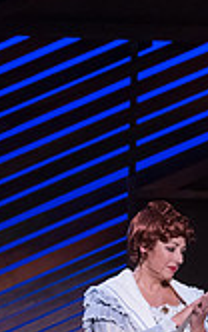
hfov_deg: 3.6
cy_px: 315
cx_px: 218
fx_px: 3287
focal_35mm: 363
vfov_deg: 5.8
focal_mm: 102
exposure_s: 1/320
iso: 4000
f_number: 3.2
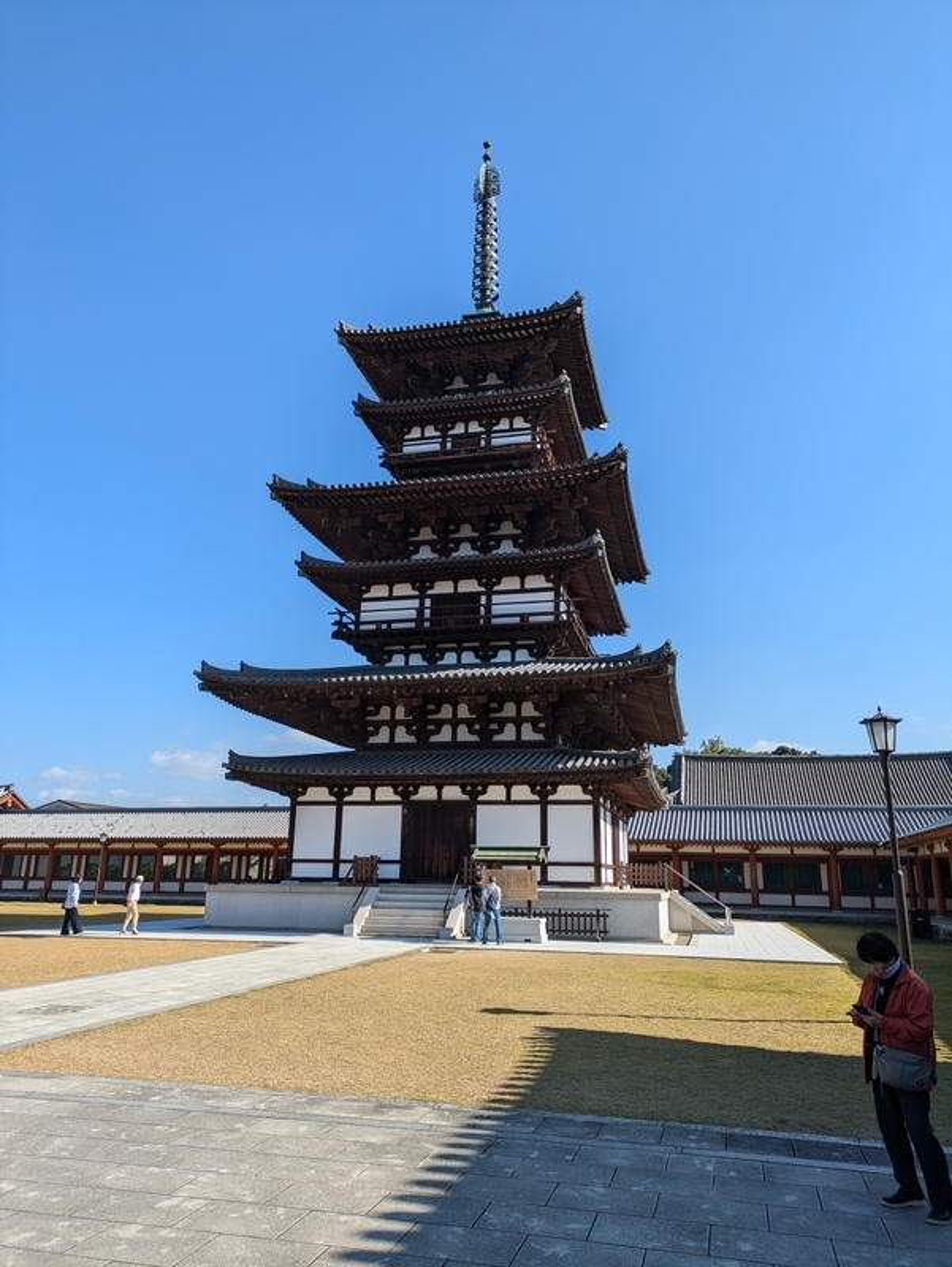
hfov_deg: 54.9
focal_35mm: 25
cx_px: 476
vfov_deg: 69.4
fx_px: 916
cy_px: 634
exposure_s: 1/1546
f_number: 1.89
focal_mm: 5.43
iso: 42
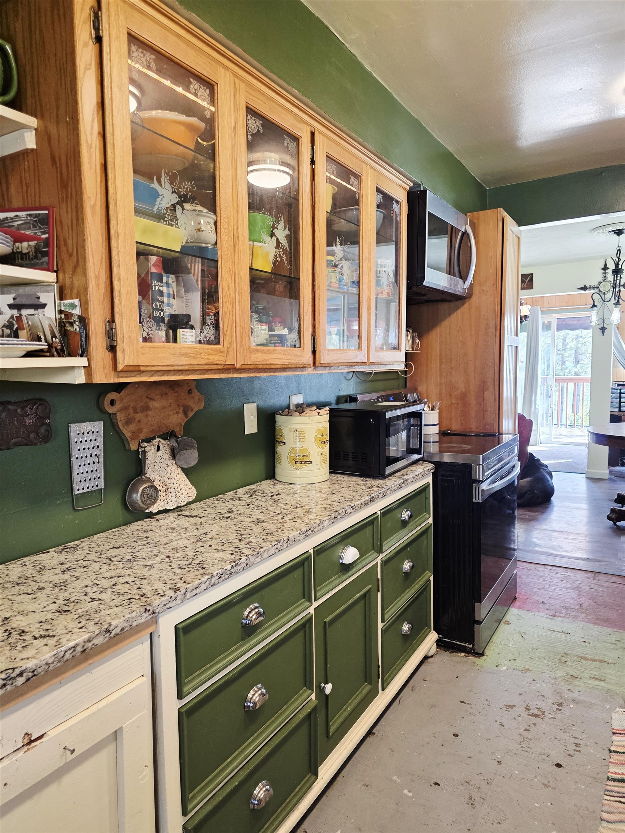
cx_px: 312
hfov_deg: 58.9
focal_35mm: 23
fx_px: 554
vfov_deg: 73.9
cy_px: 416
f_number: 1.7
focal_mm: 6.3
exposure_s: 1/120
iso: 250
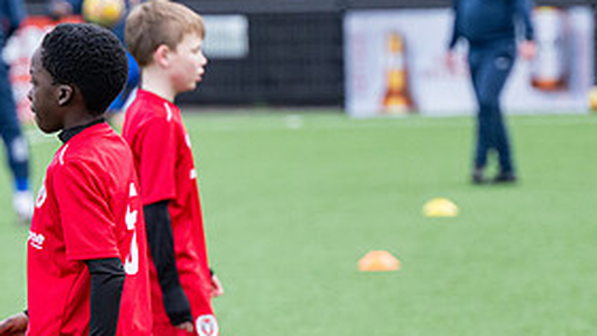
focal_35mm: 441
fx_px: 6980
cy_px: 412
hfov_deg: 4.9
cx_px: 132
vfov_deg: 2.8
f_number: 4
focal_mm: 155
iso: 800
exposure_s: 1/1250
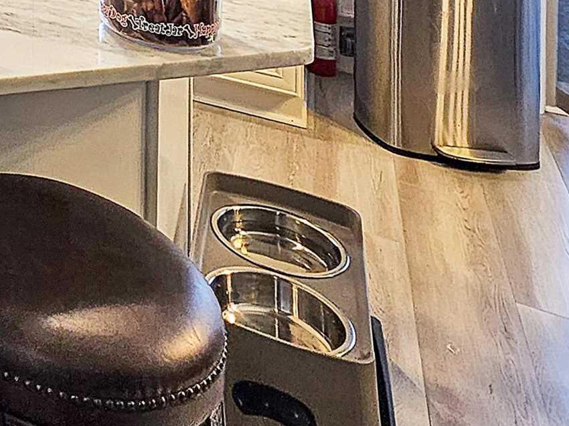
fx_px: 772
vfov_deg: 25.3
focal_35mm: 47
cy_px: -167
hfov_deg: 25.5
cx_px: -353
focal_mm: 2.2
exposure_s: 1/60
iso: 100
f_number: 2.2
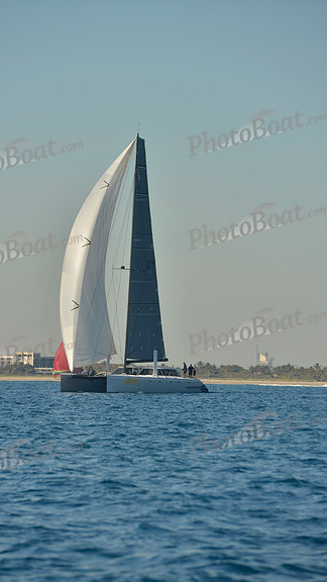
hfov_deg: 5.8
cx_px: 136
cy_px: 291
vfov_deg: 10.2
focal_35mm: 211
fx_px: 3252
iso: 200
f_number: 8
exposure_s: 1/640
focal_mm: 200
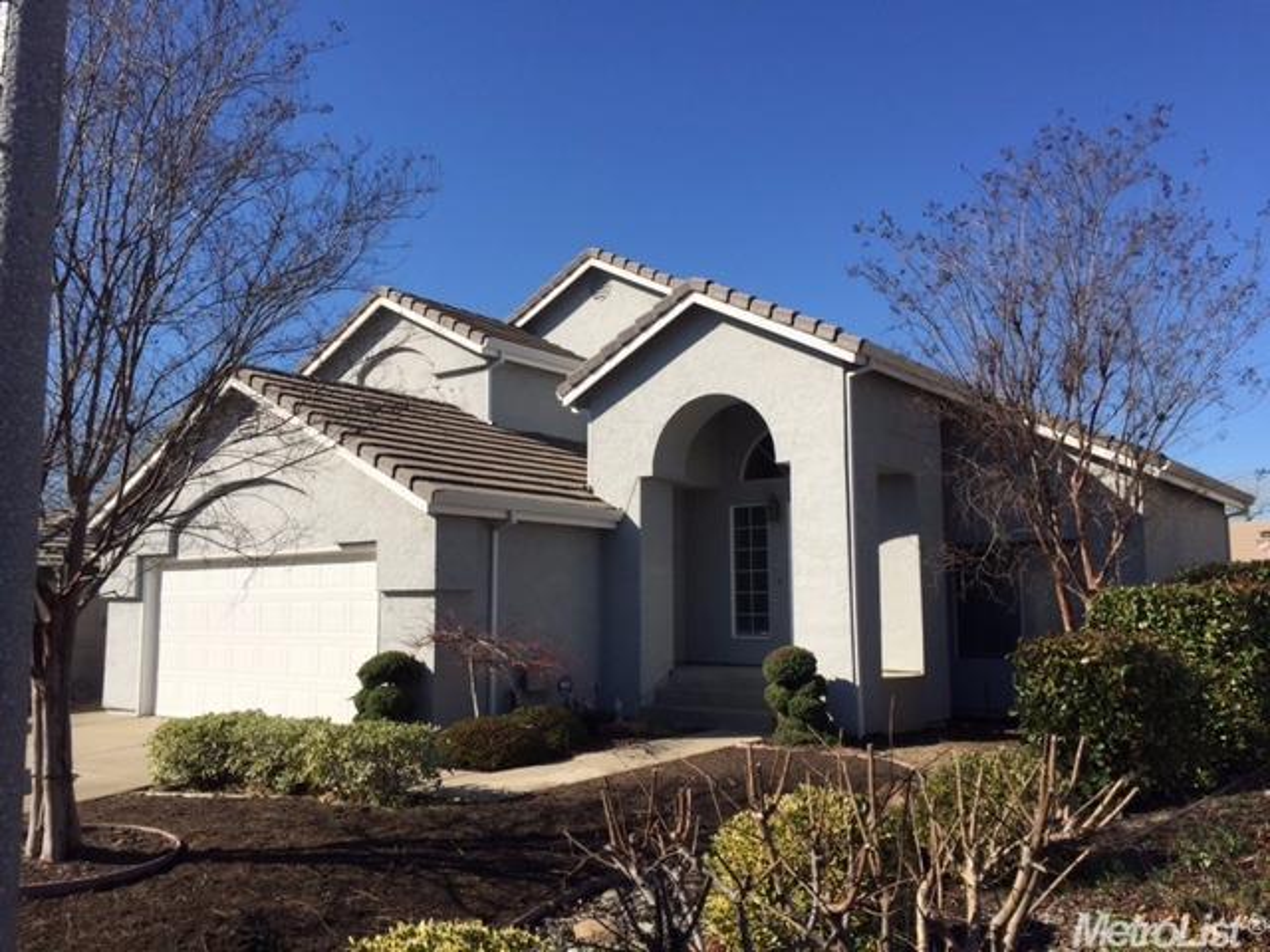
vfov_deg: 48.2
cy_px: 476
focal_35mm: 29
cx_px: 635
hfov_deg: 61.7
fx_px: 1064
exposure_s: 1/2639
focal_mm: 4.15
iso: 32
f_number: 2.2
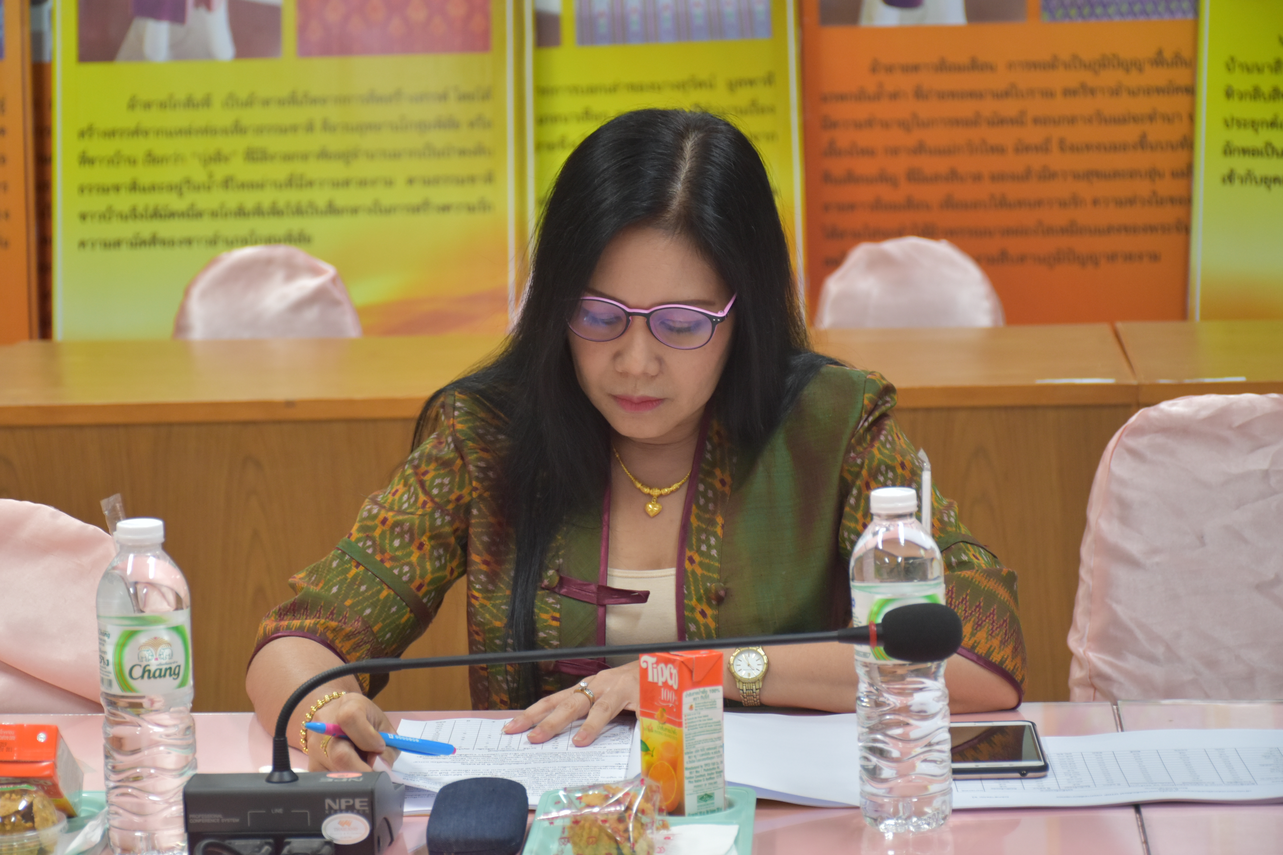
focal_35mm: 99
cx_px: 642
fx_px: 3528
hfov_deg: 20.6
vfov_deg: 13.8
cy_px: 428
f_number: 5
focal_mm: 66
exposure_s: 1/60
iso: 1000
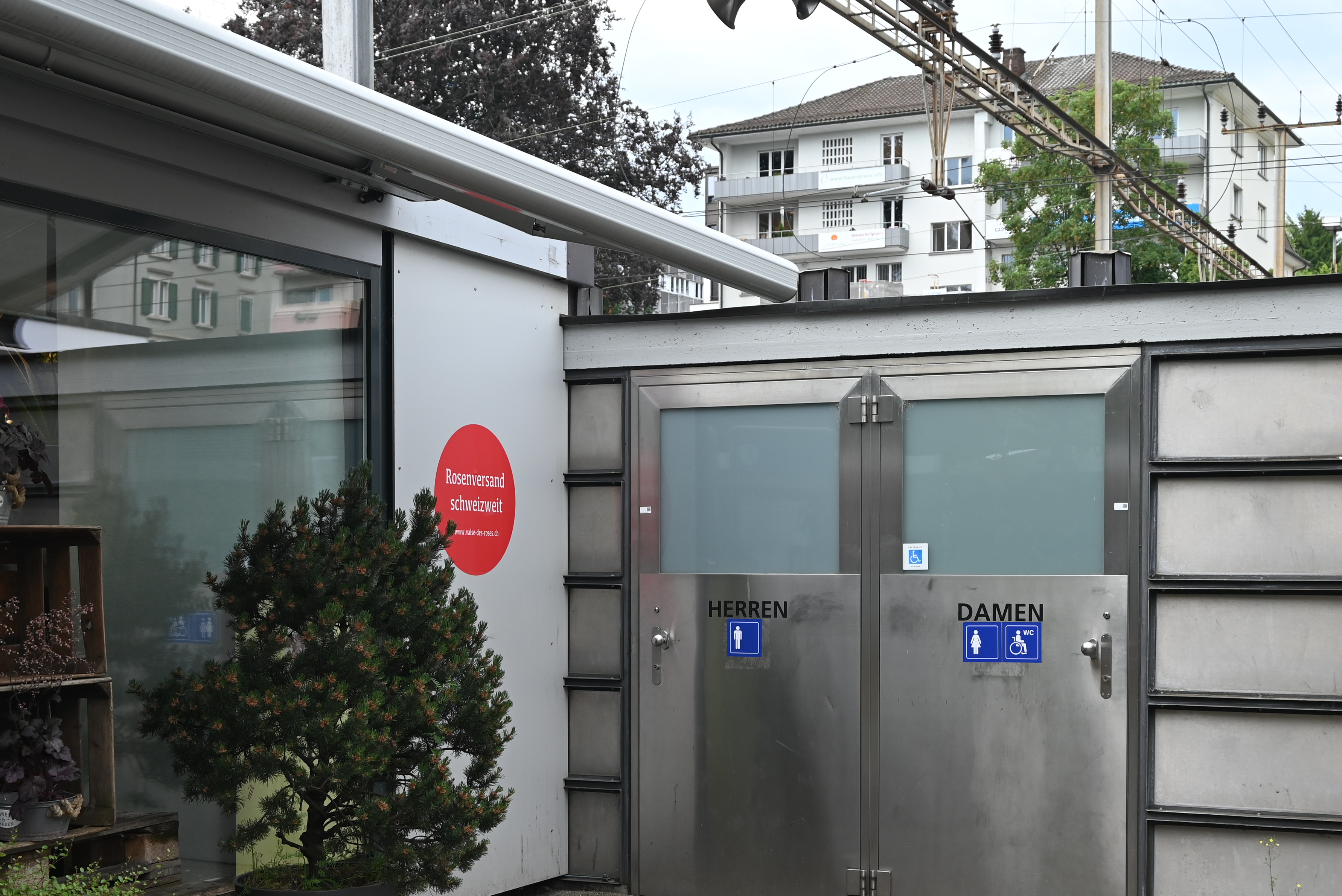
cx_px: 703
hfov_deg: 36.9
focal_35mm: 54
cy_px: 625
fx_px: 2014
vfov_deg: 24.9
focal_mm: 32
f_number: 5.6
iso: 160
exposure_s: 1/250
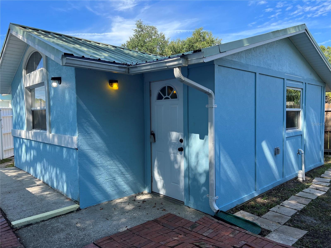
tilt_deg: -2.9
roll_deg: +0.9
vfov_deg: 53.1
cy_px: 124
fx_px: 249
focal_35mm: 26
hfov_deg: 67.3
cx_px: 166
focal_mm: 5.7
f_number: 1.5
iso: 50
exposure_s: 1/909
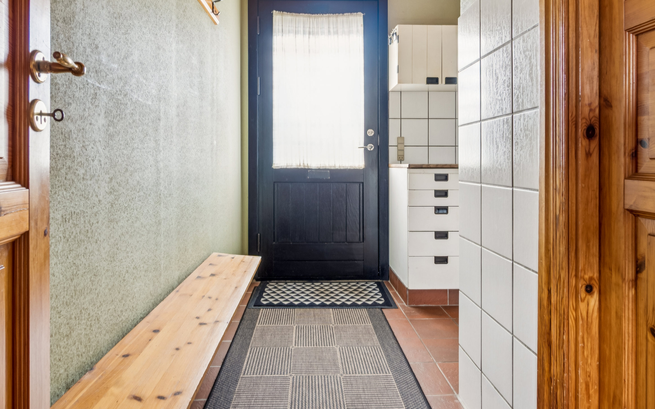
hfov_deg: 80.5
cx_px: 328
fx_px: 387
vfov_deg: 54.7
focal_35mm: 22
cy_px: 138
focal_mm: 11
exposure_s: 1
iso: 200
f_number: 8
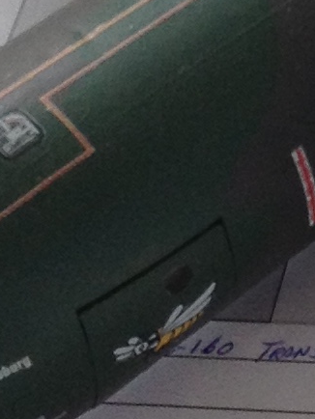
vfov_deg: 7.3
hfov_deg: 5.5
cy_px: -382
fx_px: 3188
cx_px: 775
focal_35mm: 263
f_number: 2.4
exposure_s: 1/120
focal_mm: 4.28
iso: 80
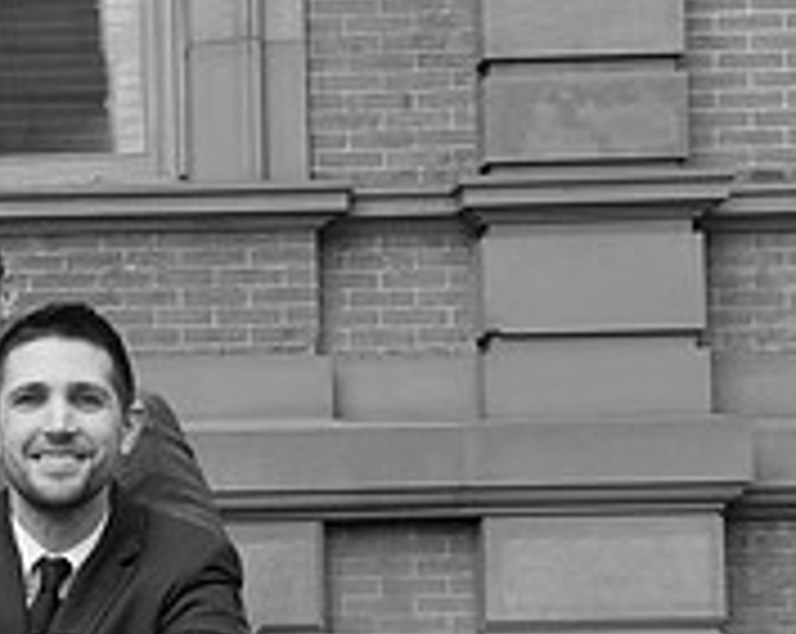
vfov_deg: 11.9
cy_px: 679
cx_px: -383
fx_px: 3011
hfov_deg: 14.1
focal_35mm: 128
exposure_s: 1/100
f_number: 8
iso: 800
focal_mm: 38
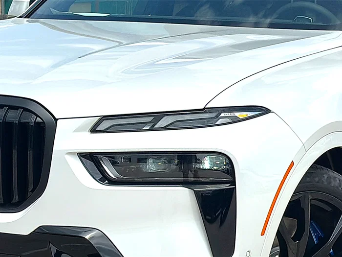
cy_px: 128
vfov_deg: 14.8
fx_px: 988
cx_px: 171
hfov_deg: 19.6
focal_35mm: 100
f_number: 1.78
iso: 64
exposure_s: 1/7194
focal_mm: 6.86
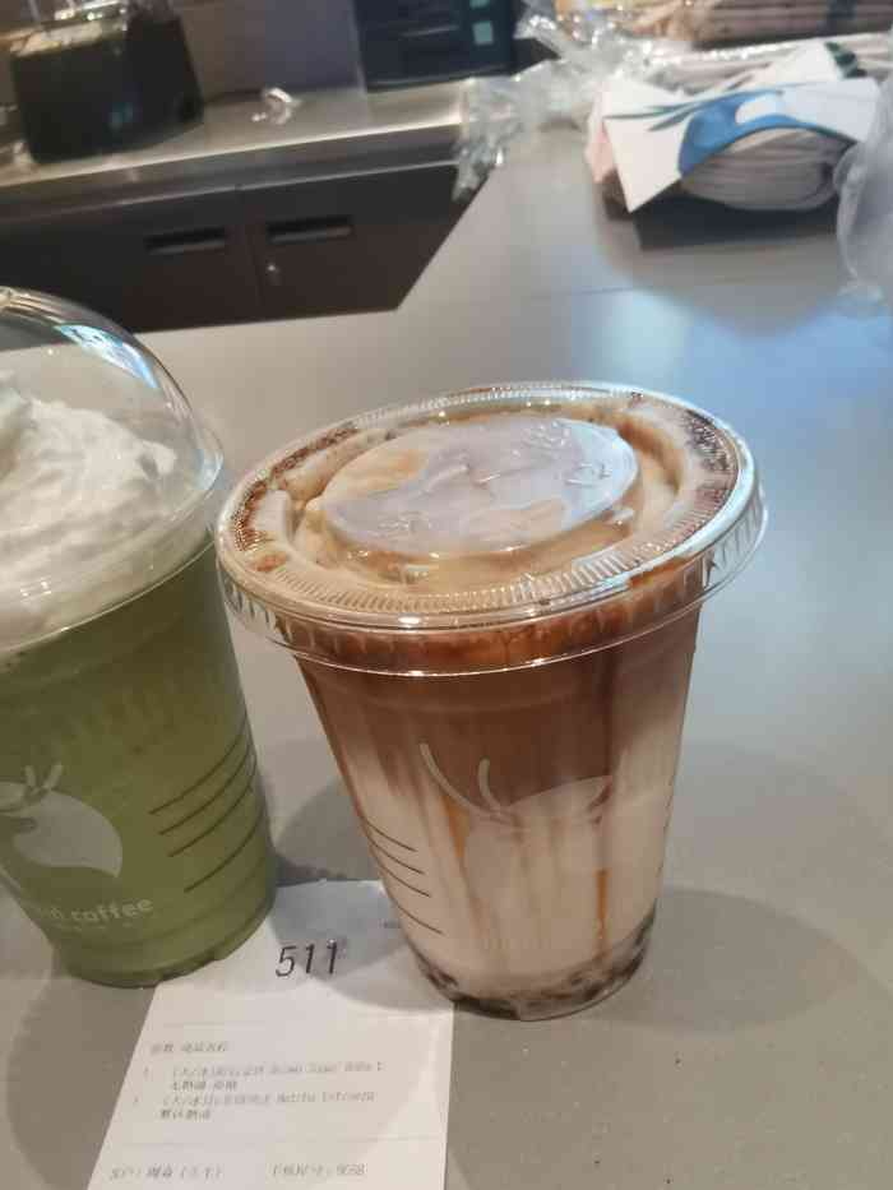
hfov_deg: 53.1
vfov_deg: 67.3
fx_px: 894
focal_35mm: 26
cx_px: 446
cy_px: 595
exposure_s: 1/33.3
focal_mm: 2.26
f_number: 2.2
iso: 320
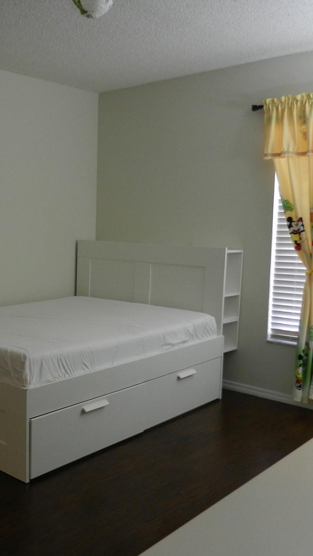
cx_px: 27
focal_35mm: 37
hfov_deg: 30.5
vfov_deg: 54.0
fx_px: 546
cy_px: 274
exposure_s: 1/30
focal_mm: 4.5
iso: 180
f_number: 3.5
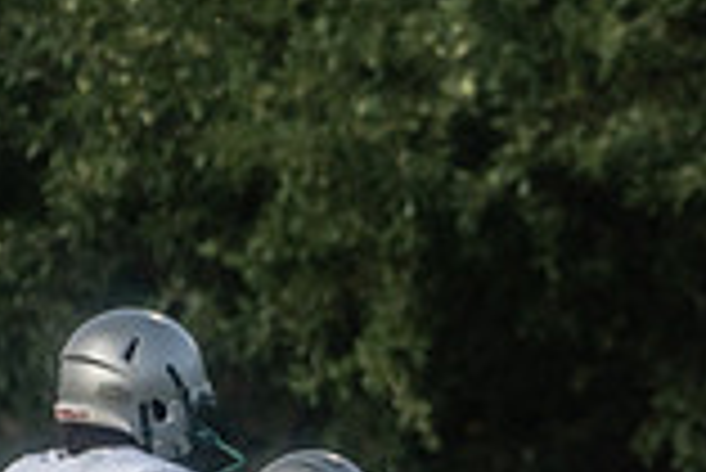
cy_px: 784
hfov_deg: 1.0
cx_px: 1088
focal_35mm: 2067
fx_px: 40573
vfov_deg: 0.7
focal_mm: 560
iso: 1250
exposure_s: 1/1250
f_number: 8
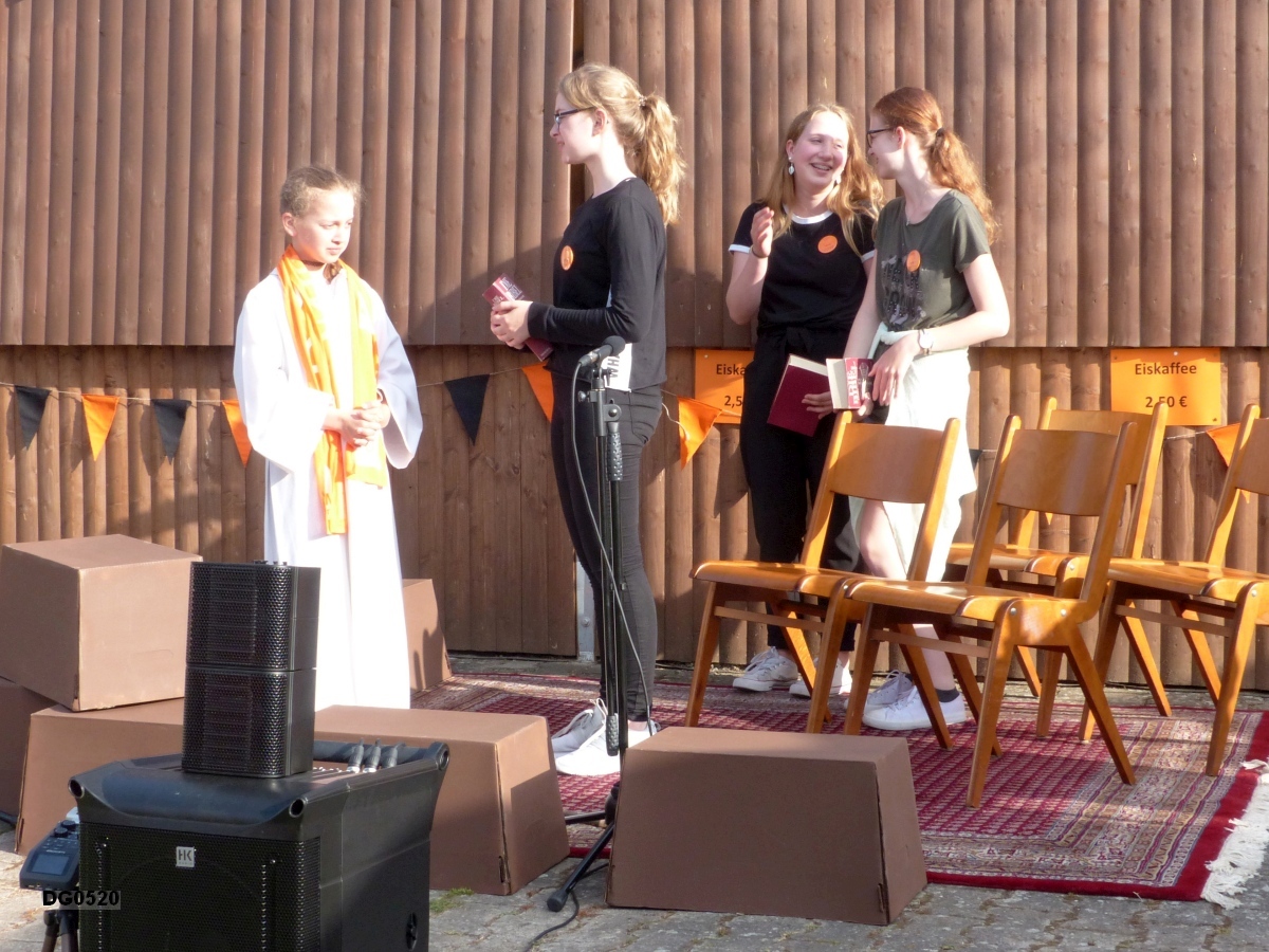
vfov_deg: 24.8
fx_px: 2163
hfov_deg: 32.7
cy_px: 476
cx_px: 634
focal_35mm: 59
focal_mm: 10.1
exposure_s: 1/250
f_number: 6.3
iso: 200
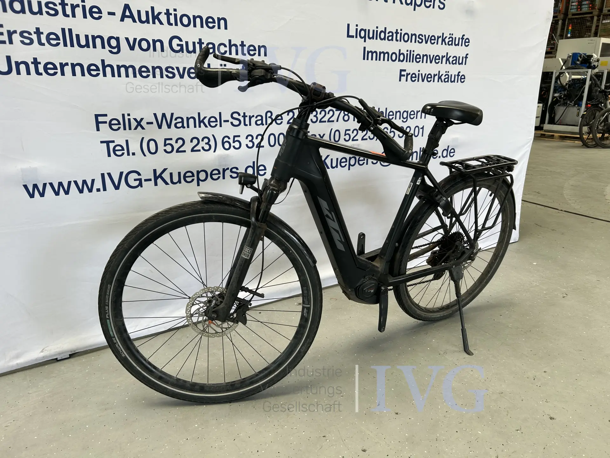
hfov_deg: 67.3
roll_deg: -0.5
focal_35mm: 26
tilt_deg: -17.6
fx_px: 458
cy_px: 229
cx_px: 305
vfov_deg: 53.1
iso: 40
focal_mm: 5.7
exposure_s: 1/121
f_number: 1.5
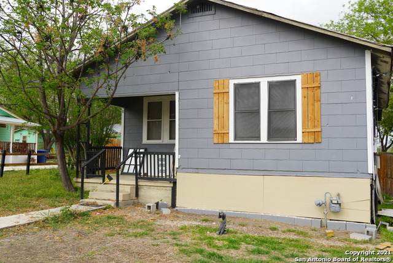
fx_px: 409
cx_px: 196
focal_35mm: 38
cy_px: 132
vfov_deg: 35.5
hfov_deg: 51.3
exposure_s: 1/125
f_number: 8
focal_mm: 25
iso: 100
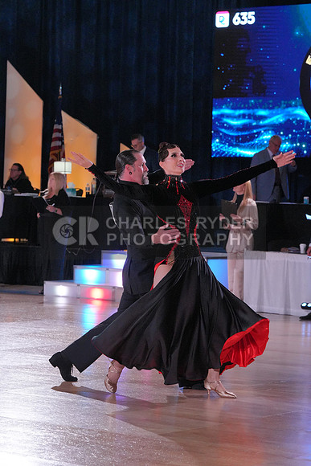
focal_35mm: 119
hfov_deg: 11.5
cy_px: 233
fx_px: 1541
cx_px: 156
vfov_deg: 17.2
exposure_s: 1/400
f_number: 7.1
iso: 5000
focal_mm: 119
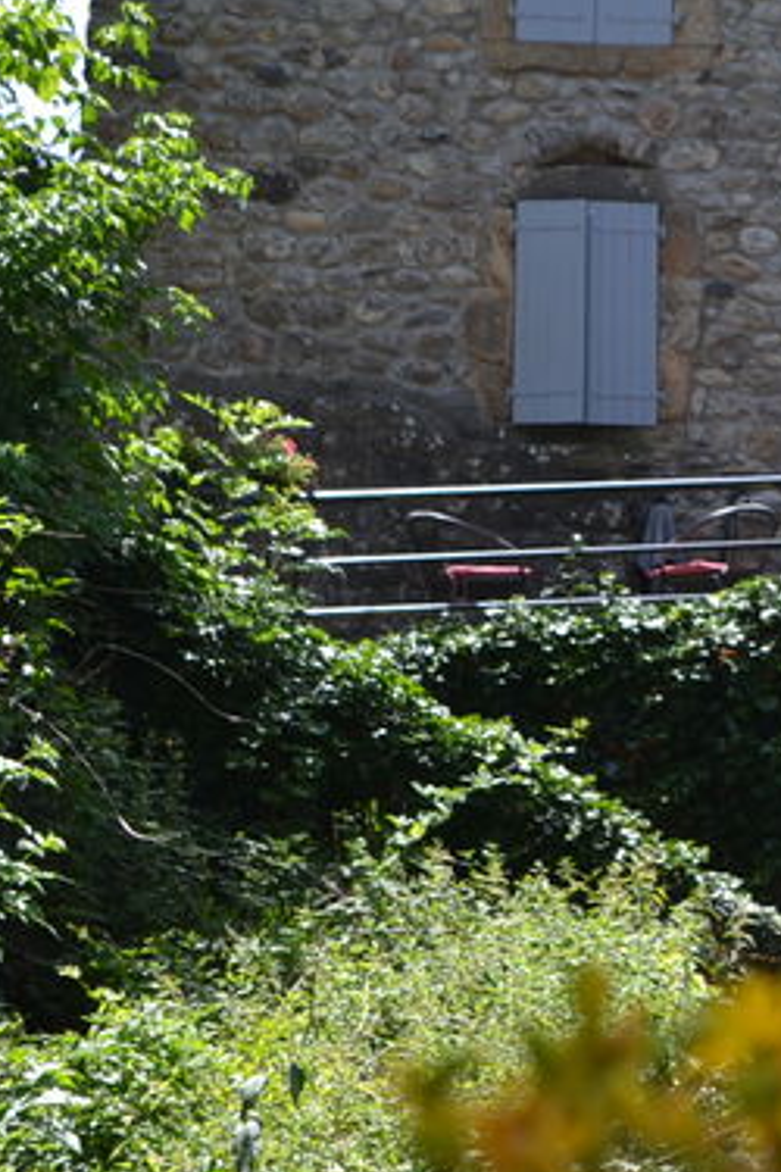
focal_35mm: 104
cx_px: 1437
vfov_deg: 19.6
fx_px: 3384
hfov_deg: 12.0
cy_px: 555
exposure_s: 1/125
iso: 100
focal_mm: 26
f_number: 5.6
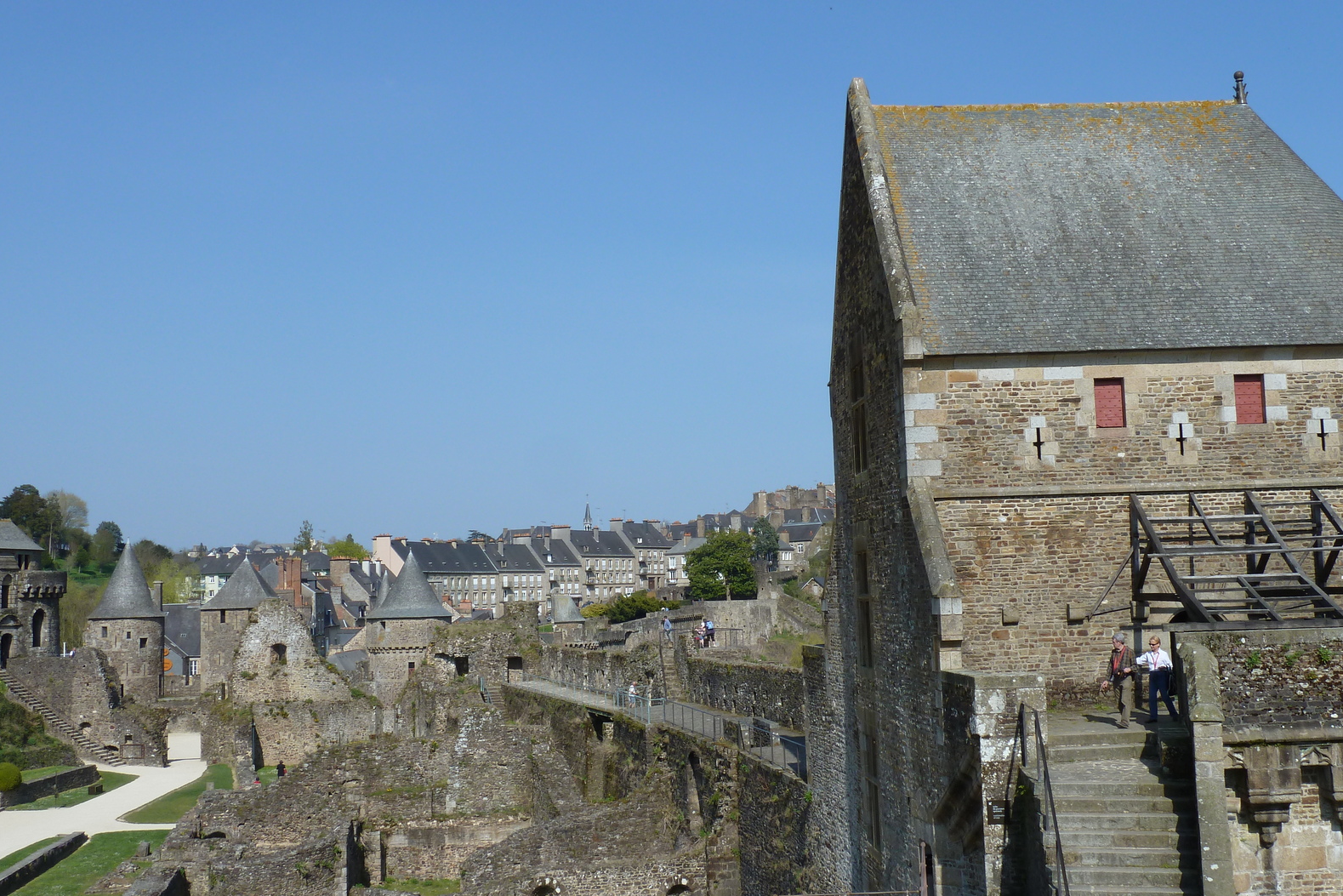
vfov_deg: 34.2
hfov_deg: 49.5
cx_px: 666
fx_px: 1455
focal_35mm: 39
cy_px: 449
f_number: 5
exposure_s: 1/500
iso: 80
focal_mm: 6.1
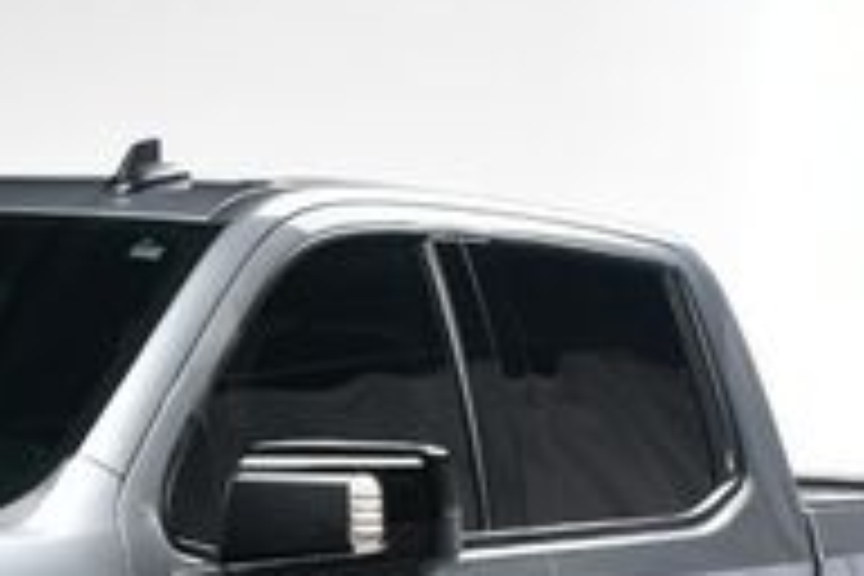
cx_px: -194
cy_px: 900
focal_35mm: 120
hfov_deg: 16.3
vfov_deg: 10.9
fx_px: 2880
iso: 100
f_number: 9
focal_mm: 24
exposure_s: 1/160
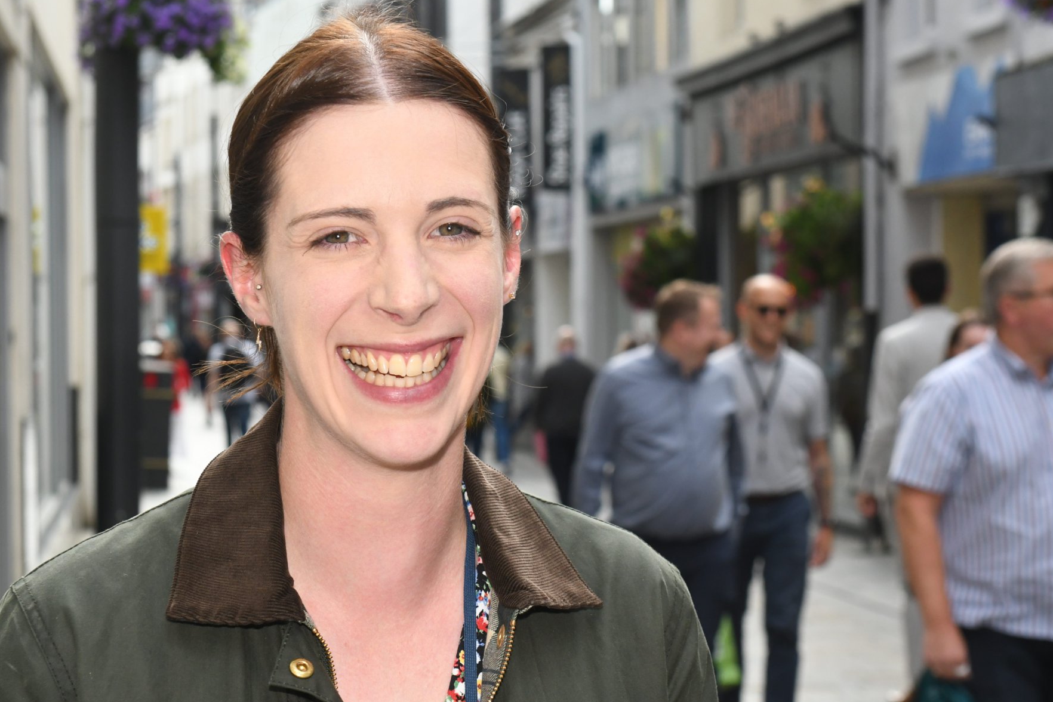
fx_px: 2954
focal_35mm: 101
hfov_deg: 20.2
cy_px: 382
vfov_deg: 13.6
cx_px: 515
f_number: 5.6
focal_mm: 58
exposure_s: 1/640
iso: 1000
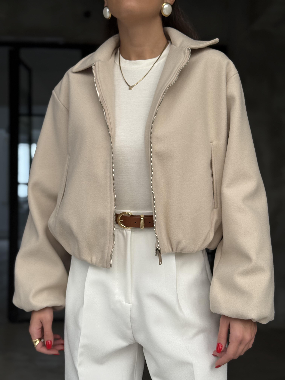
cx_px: 142
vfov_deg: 39.7
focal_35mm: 48
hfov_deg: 30.3
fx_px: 527
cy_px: 190
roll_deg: -0.7
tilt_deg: +0.0
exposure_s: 1/121
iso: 80
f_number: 1.78
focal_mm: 6.76
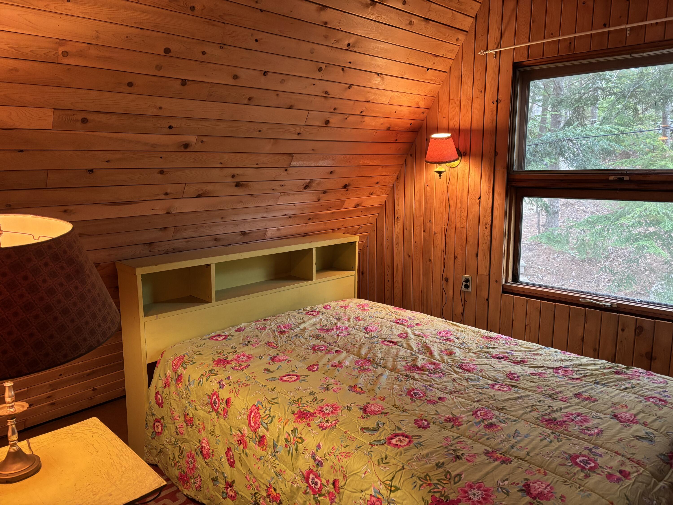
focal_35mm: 26
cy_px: 252
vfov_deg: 53.1
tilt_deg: -9.1
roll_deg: +0.4
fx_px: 505
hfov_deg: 67.3
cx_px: 336
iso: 400
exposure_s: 1/60
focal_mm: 5.96
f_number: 1.6
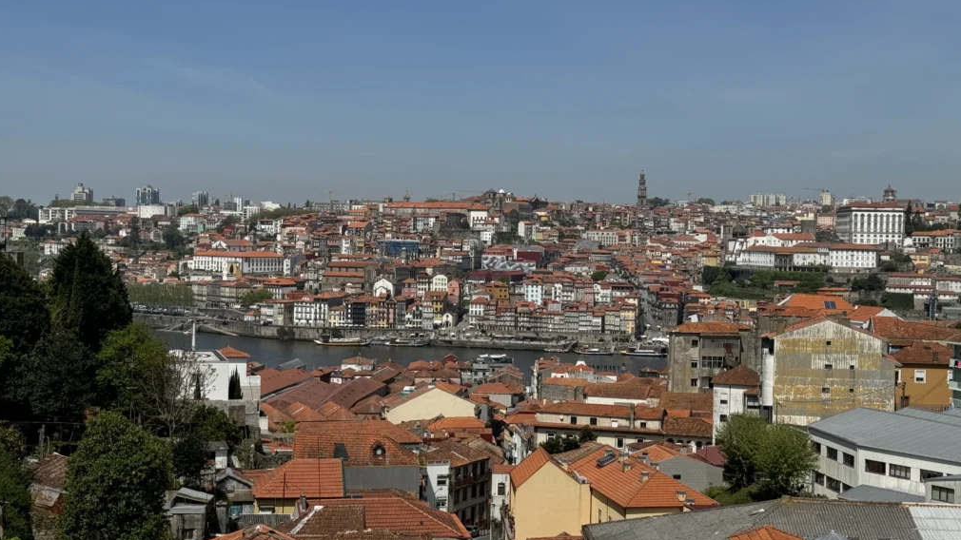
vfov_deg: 22.6
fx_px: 1350
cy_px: 256
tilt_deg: -1.6
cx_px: 481
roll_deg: -0.8
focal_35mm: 53
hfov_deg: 39.2
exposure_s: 1/7937
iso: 64
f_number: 1.78
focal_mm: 6.86
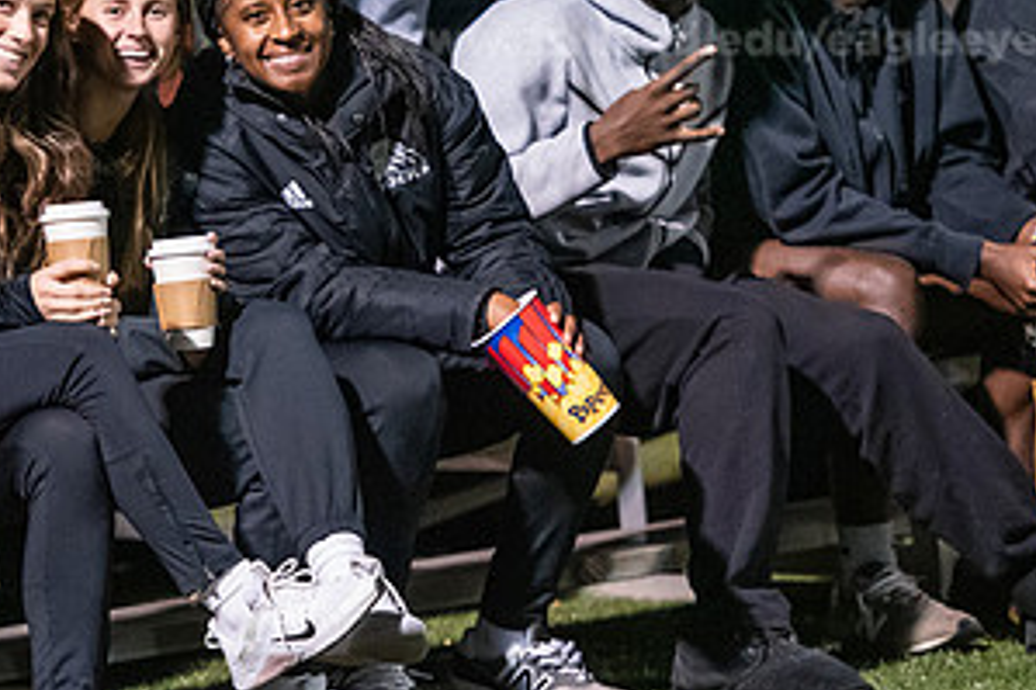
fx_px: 8657
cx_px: 229
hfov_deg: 6.8
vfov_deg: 4.6
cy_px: 113
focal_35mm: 301
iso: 8000
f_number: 2.8
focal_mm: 155
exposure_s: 1/400
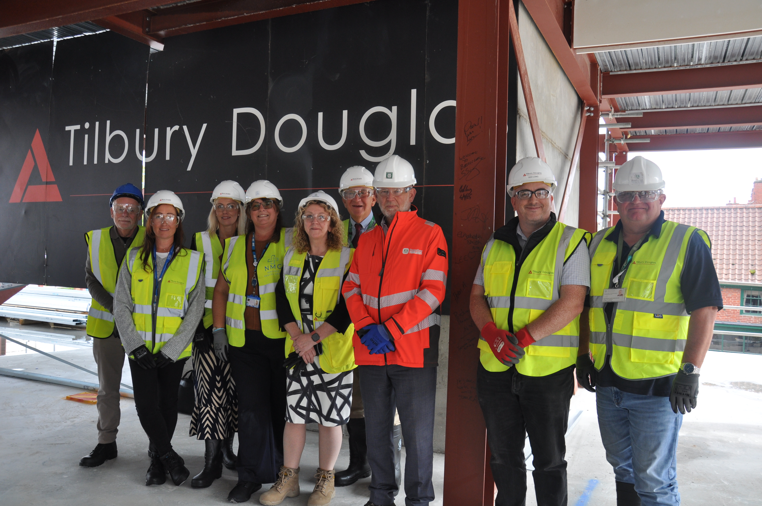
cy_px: 253
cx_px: 381
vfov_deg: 47.8
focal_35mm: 27
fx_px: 571
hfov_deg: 67.4
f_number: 5.6
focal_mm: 18
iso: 320
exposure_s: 1/125
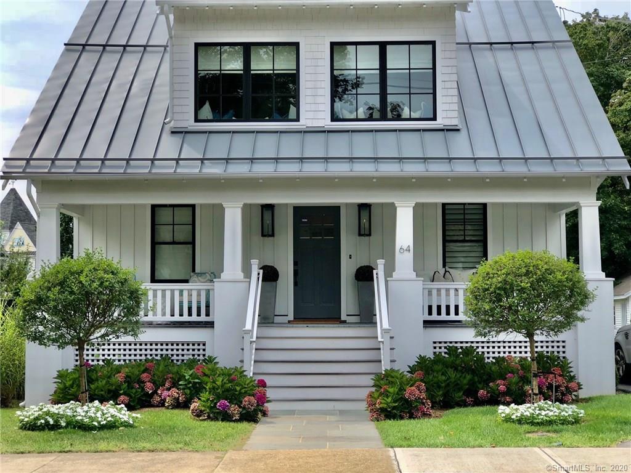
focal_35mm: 57
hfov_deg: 33.8
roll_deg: -0.7
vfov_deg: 25.7
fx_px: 1039
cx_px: 316
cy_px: 236
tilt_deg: +2.8
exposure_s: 1/445
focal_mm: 6.6
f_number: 2.8
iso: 20
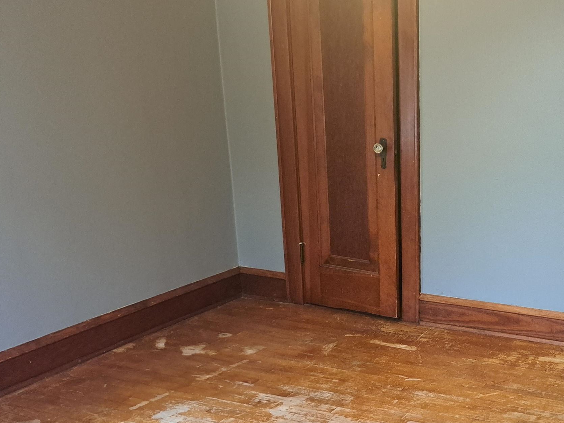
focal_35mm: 44
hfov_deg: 39.7
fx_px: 717
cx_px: 512
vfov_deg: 32.6
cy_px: 285
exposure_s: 1/24
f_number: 1.8
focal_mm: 5.23
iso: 640
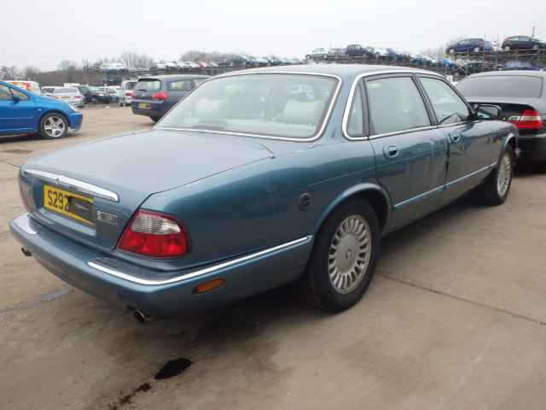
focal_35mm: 28
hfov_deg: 63.4
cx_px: 273
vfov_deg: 49.7
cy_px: 205
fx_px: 442
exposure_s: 1/160
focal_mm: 5
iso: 125
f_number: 3.9
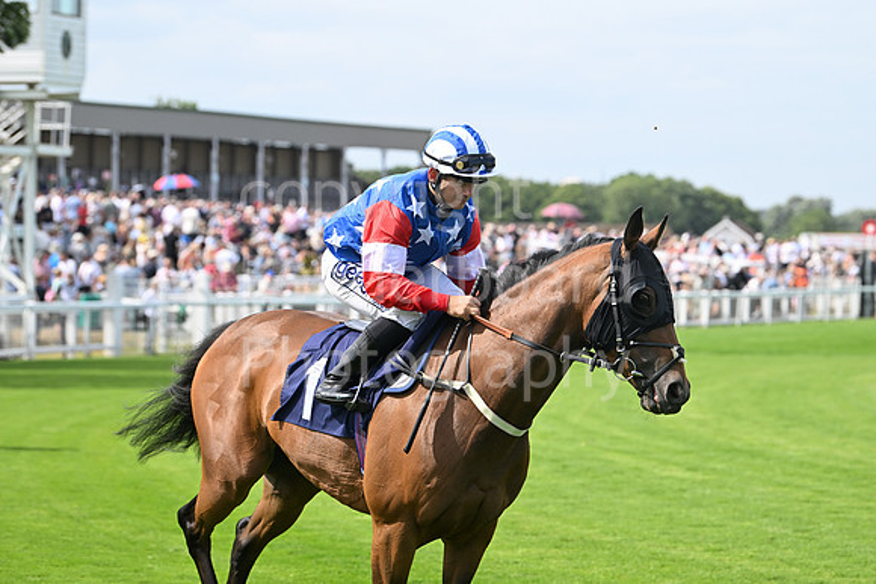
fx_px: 3651
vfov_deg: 9.2
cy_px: 292
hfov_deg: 13.7
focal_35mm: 150
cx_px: 438
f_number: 5.6
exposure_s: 1/1000
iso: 400
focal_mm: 150
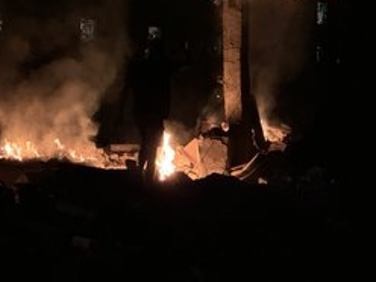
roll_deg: -1.3
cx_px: 86
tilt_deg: +1.8
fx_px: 1347
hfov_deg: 15.8
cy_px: 73
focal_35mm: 124
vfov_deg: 11.9
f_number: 2.8
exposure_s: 1/33
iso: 1250
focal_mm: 9
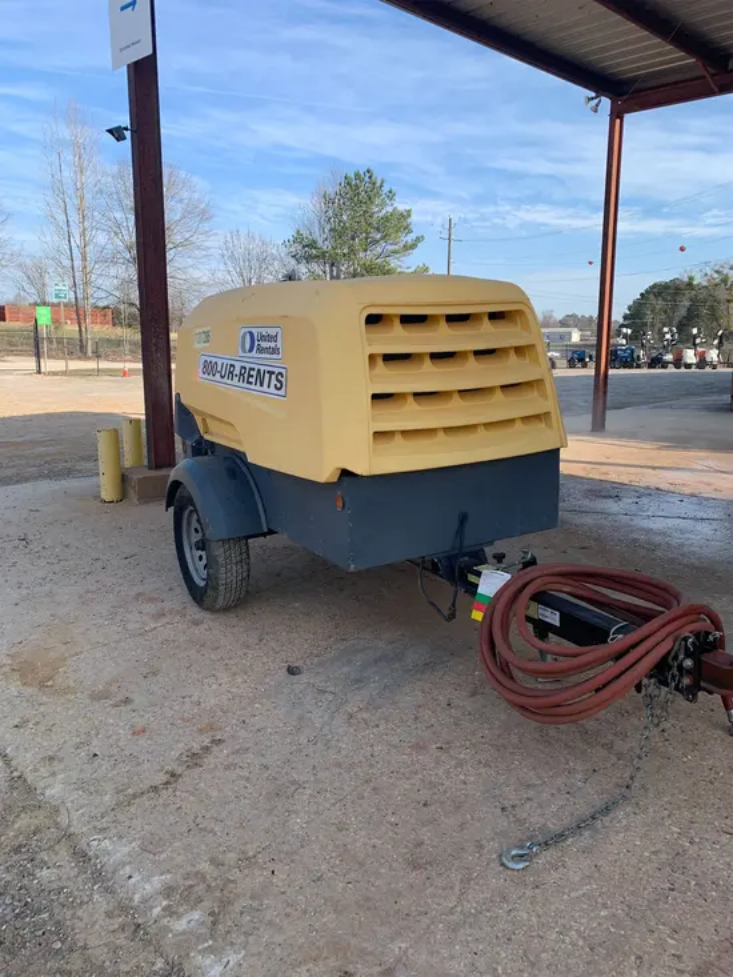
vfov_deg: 67.3
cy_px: 488
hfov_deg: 53.1
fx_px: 734
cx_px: 366
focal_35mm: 26
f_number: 1.8
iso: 25
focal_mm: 4.25
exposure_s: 1/1043
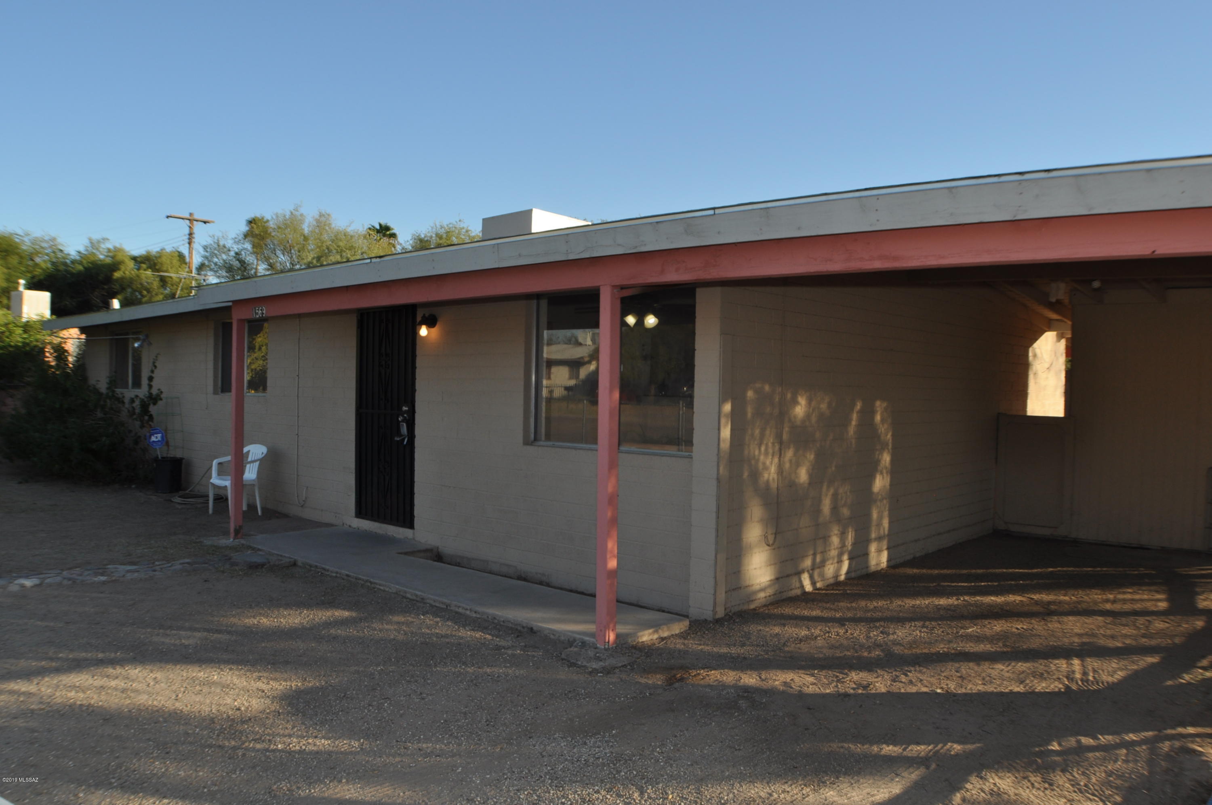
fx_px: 1210
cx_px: 606
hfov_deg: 53.2
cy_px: 402
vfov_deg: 36.8
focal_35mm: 36
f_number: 10
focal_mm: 24
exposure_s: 1/200
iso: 200
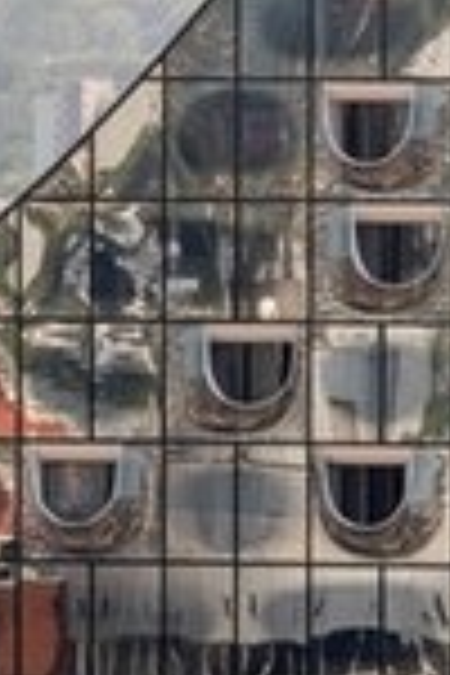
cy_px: 1022
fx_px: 29941
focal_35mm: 1597
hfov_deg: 0.9
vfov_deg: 1.3
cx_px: -99
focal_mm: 400
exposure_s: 1/125
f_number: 9
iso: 100
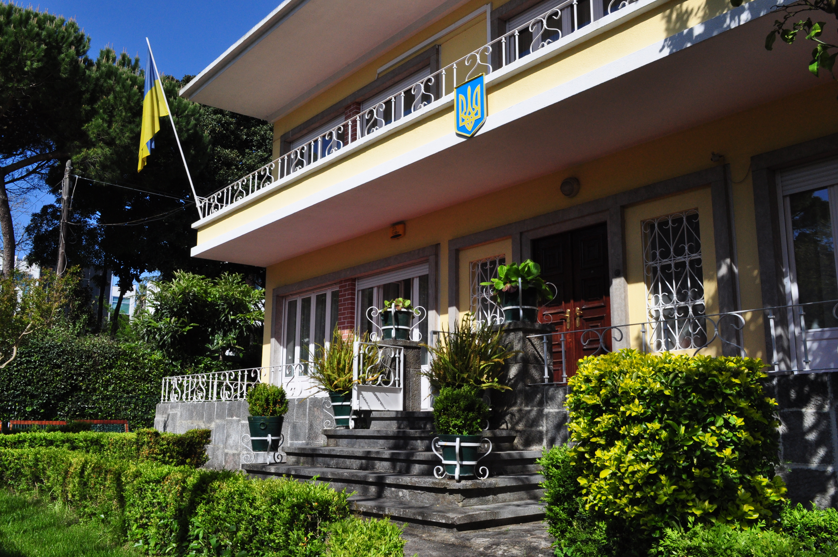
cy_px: 278
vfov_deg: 39.9
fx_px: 767
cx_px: 419
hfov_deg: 57.3
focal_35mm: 33
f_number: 14
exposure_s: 1/640
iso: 640
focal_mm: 22
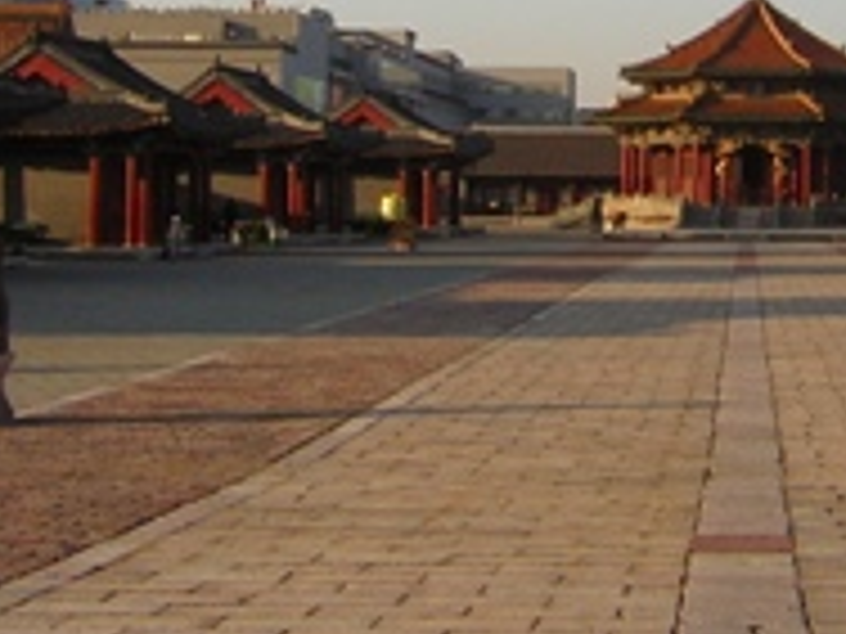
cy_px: -22
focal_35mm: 85
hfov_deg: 22.5
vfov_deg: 16.9
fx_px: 2077
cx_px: 747
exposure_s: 1/214
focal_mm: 5.2
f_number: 5.4
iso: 50
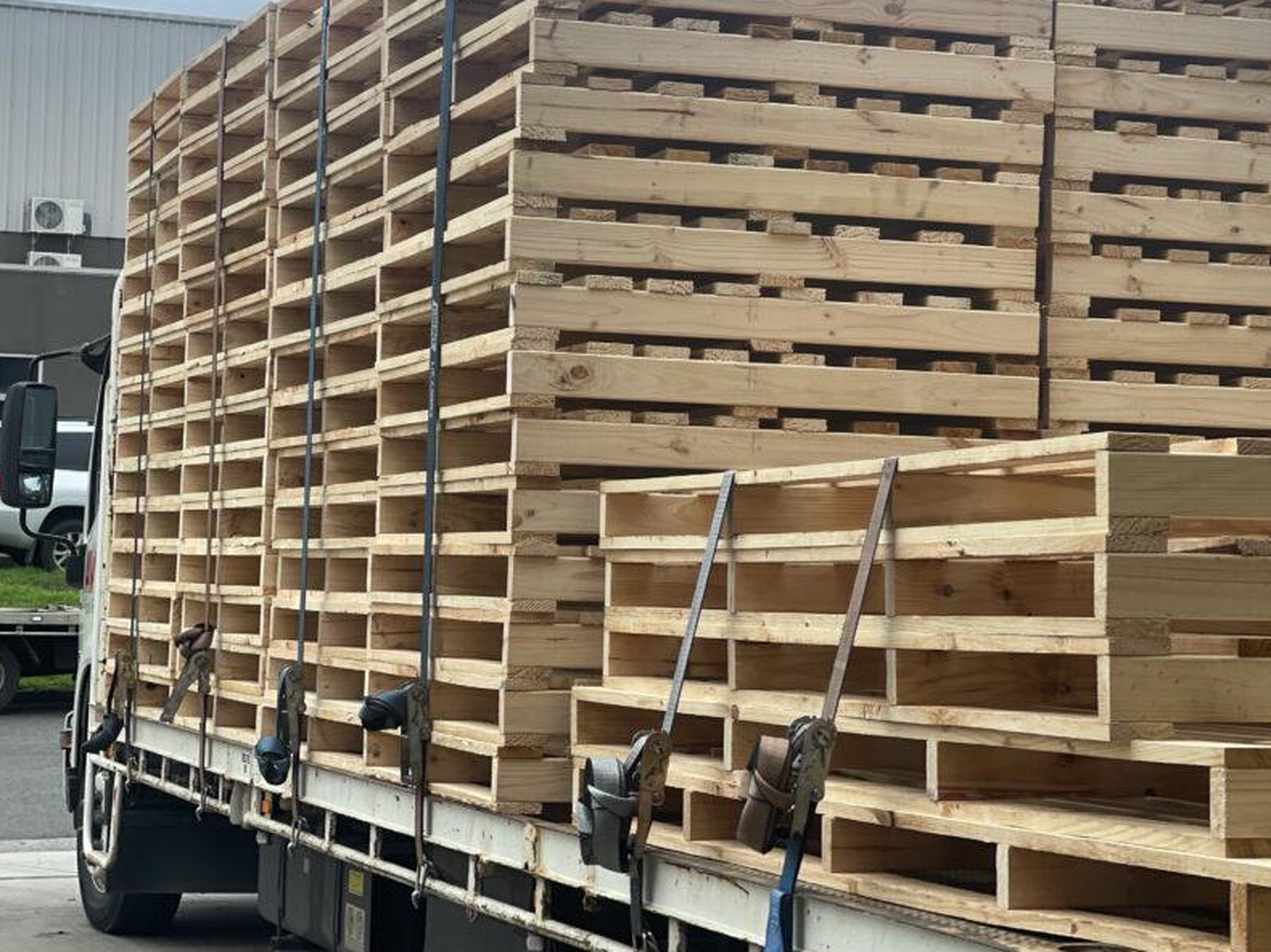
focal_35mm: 83
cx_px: 718
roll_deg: -3.0
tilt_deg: +1.2
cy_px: 352
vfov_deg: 17.7
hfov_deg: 23.5
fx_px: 3047
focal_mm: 7.5
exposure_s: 1/146
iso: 20
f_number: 2.2
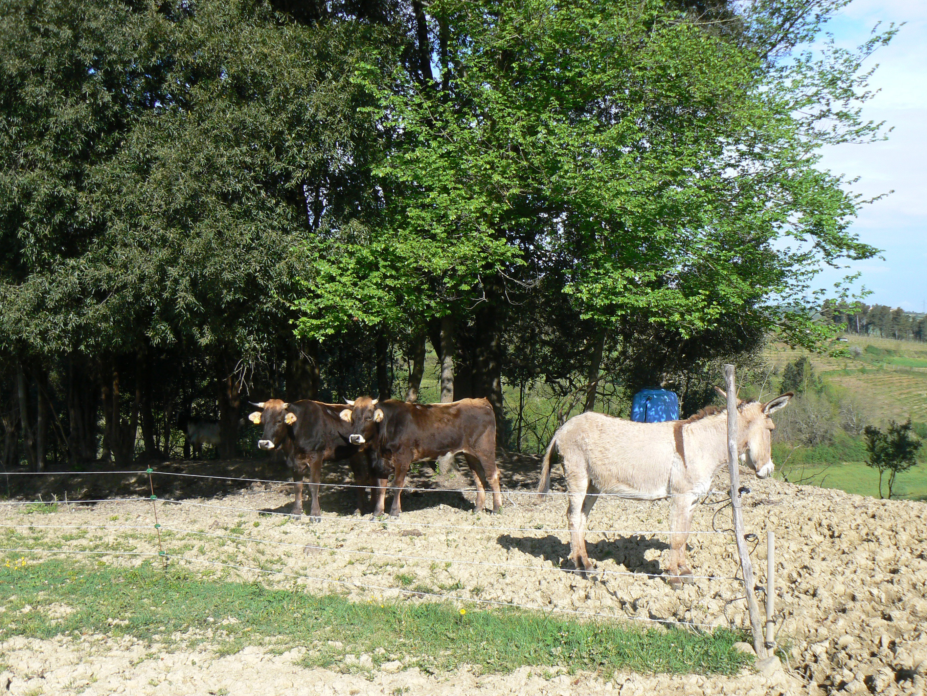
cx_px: 470
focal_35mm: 37
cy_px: 356
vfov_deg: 38.7
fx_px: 991
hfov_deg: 50.1
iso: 80
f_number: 5.6
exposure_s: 1/320
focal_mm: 6
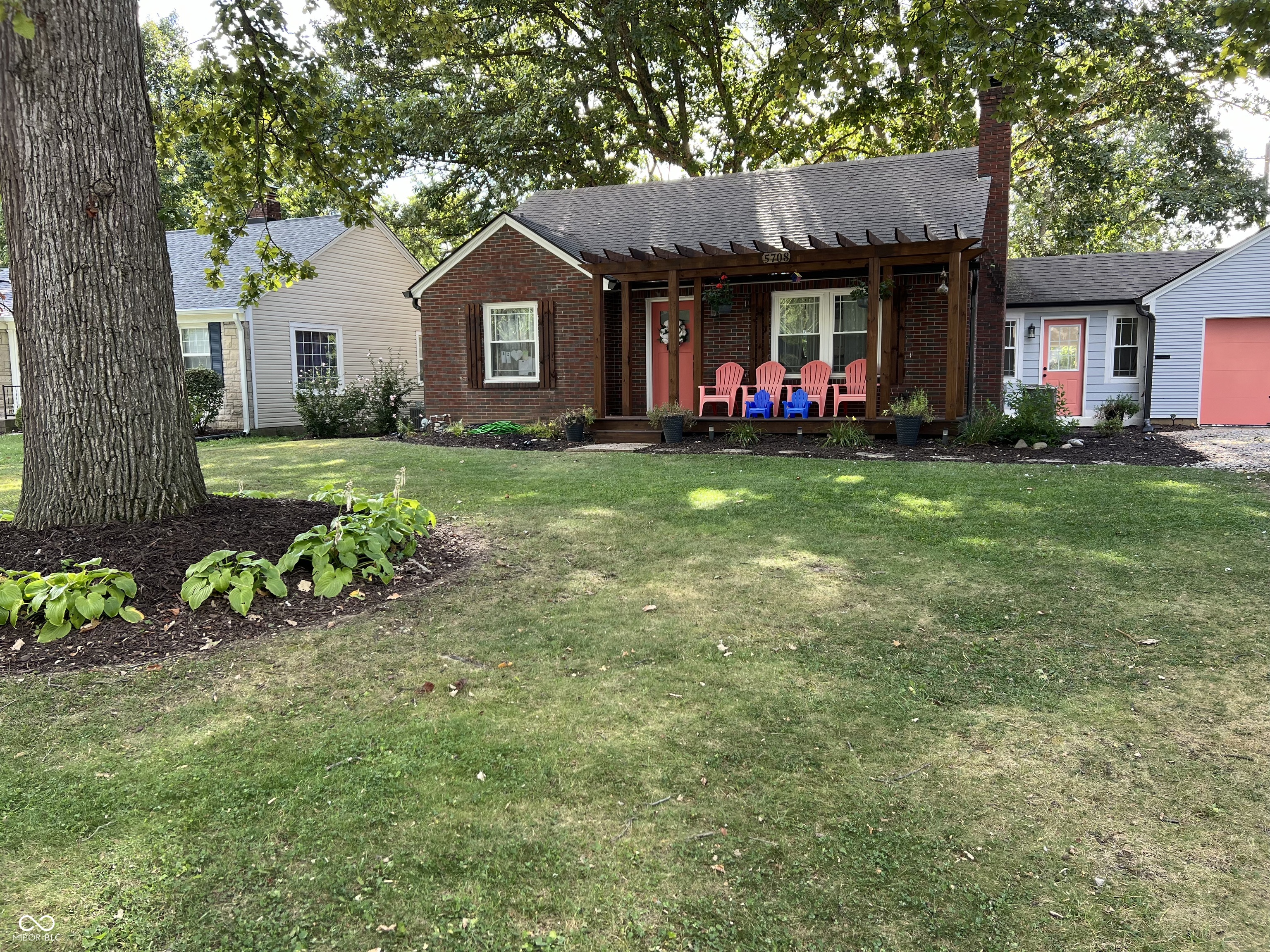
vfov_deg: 53.1
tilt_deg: -5.8
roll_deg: +1.4
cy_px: 476
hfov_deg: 67.3
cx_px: 635
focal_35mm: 26
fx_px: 954
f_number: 1.5
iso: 40
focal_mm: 5.7
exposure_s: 1/190
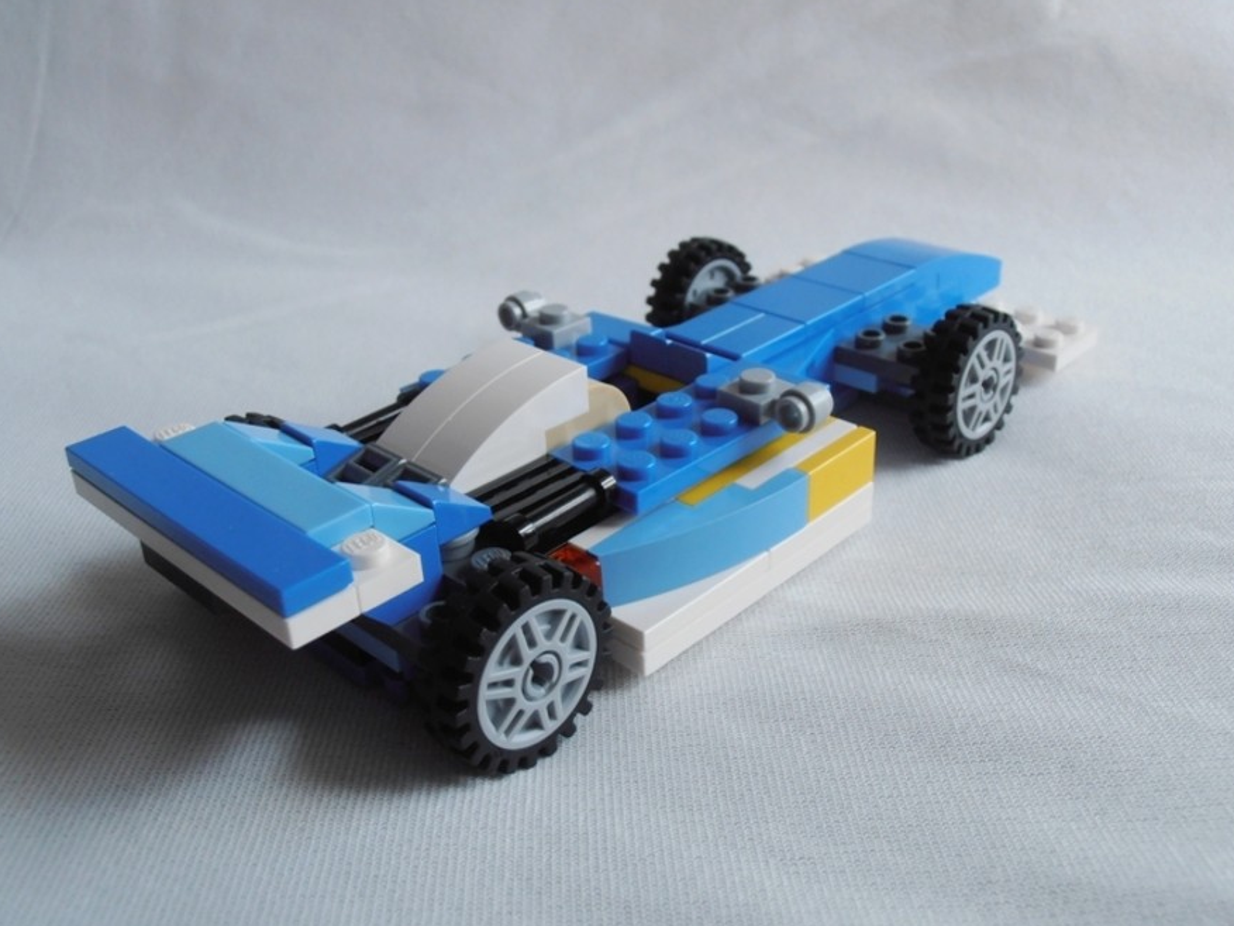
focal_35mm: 38
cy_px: 462
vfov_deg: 37.7
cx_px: 627
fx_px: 1355
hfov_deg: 49.0
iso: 80
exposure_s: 1/200
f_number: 3.9
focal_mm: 6.61
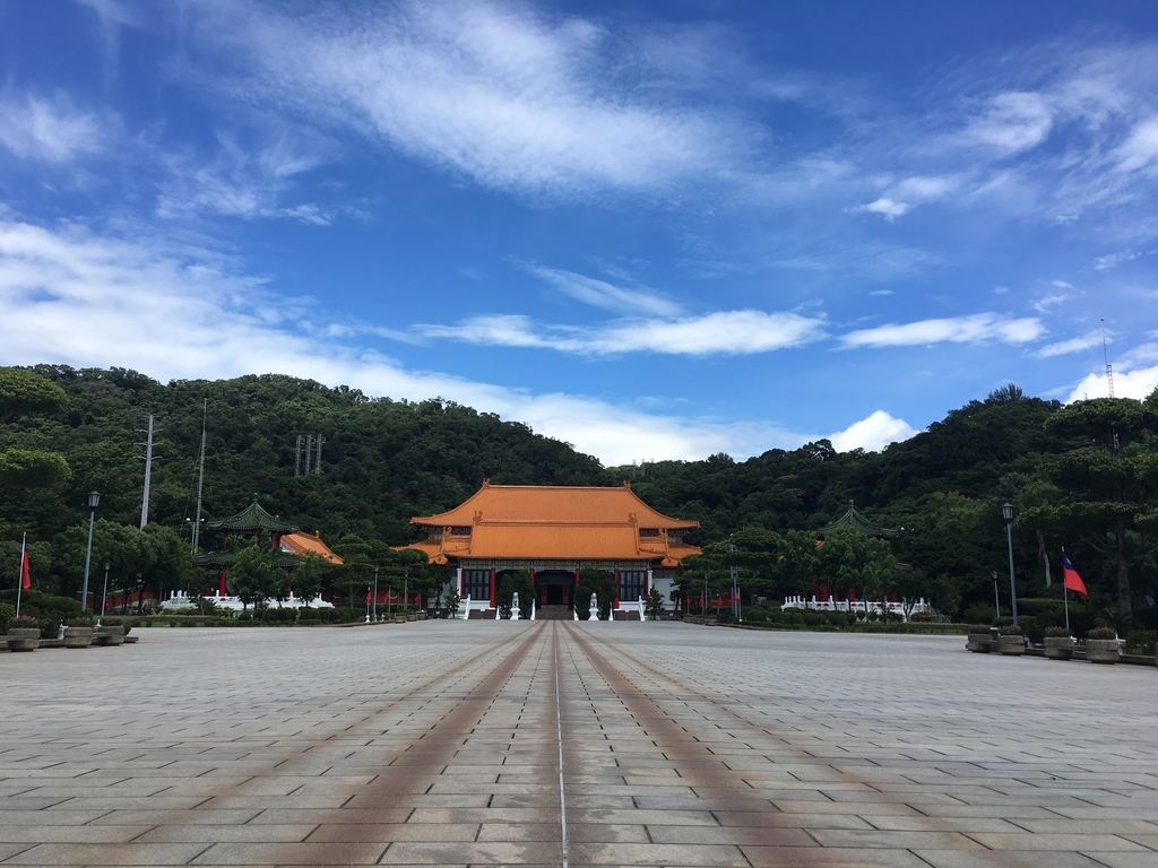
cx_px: 579
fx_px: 970
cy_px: 434
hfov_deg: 61.7
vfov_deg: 48.2
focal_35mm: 29
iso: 25
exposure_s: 1/1789
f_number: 2.2
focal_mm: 4.15
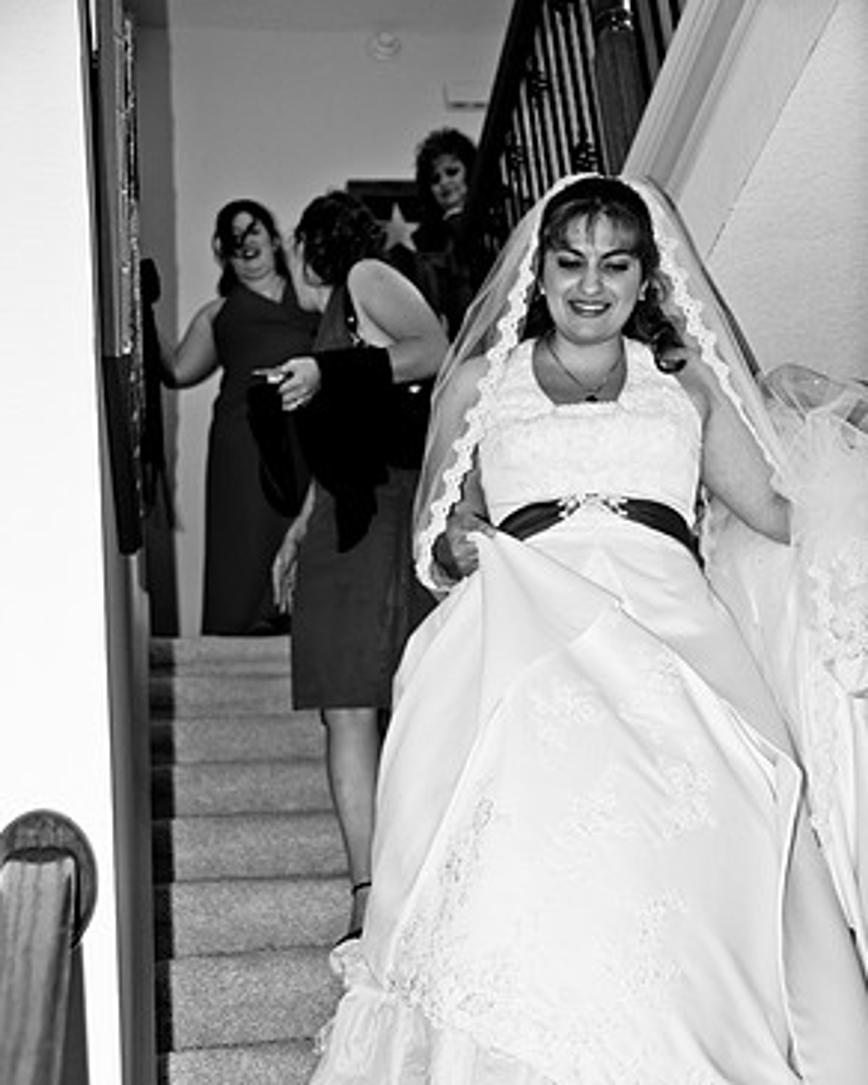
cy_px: 654
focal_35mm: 52
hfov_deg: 29.1
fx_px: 1670
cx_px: 441
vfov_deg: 35.9
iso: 400
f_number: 2.8
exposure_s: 1/80
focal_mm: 30
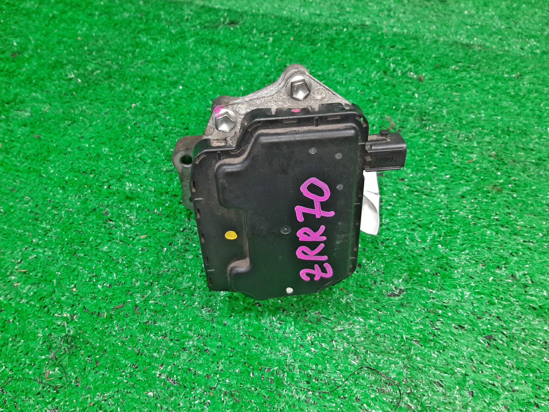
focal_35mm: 26
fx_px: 412
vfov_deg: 53.1
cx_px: 274
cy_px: 206
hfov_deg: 67.3
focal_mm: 3.93
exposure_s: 1/50
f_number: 1.7
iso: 118
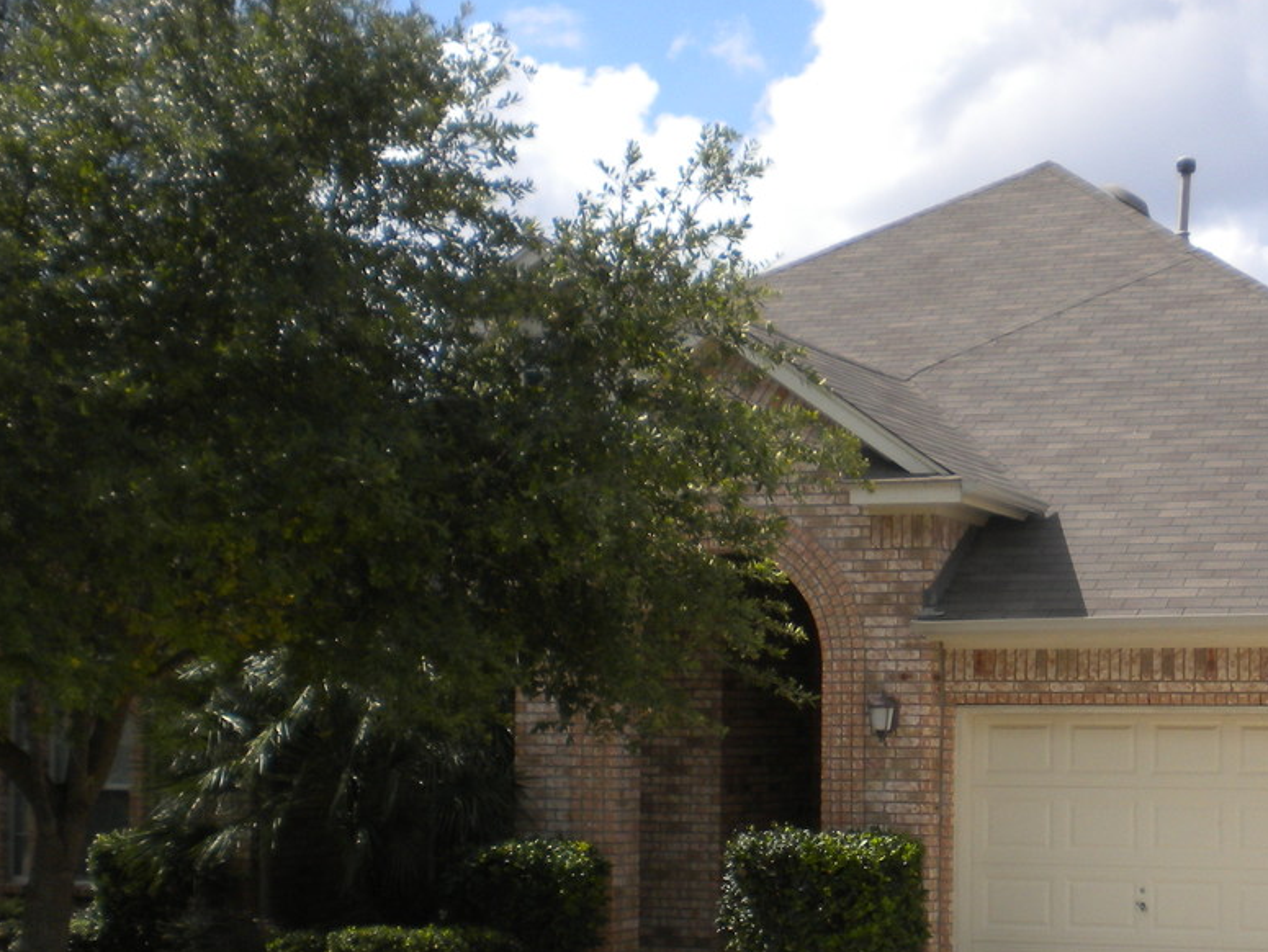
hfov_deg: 28.7
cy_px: 667
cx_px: 1119
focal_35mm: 65
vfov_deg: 22.5
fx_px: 2382
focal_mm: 6.3
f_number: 4.6
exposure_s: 1/790
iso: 80
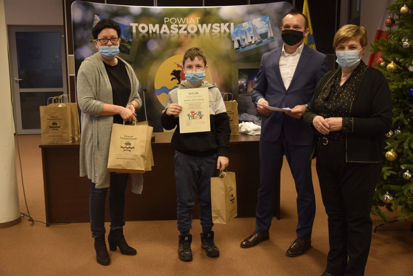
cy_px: 138
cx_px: 206
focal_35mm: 39
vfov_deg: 34.2
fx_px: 448
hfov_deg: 49.5
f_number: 4
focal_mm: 26
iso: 900
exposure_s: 1/60
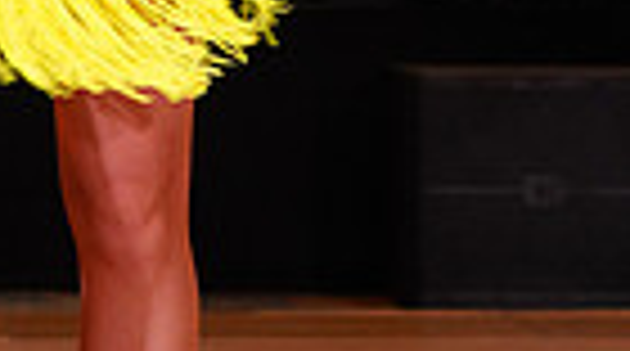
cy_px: -270
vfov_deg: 3.1
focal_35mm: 392
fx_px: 6533
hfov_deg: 5.5
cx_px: -236
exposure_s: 1/160
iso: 1600
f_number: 5.6
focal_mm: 90
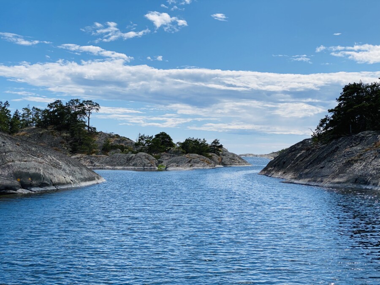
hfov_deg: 36.8
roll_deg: -0.7
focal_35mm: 52
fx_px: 571
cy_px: 142
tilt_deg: +1.2
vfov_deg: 28.0
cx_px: 190
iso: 20
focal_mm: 6
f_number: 2
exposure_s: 1/2660
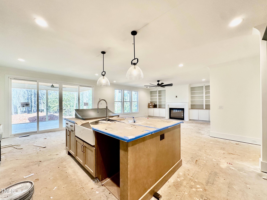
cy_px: 100
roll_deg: +0.4
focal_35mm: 14
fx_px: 108
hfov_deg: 102.1
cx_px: 134
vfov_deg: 85.7
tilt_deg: +1.6
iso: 125
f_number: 2.2
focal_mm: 2.22
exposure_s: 1/120
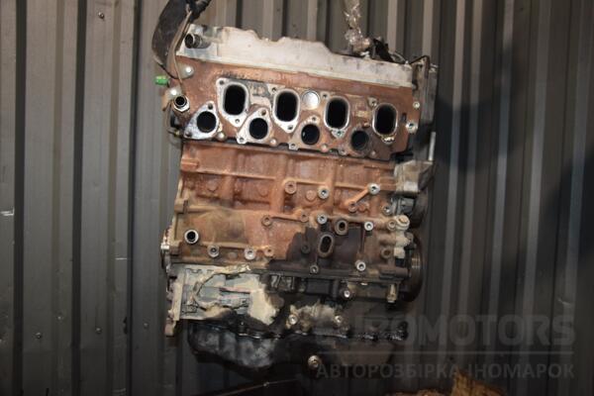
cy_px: 198
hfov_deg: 59.5
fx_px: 520
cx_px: 297
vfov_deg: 41.7
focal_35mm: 32
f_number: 5
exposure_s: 1/60
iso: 800
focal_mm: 21
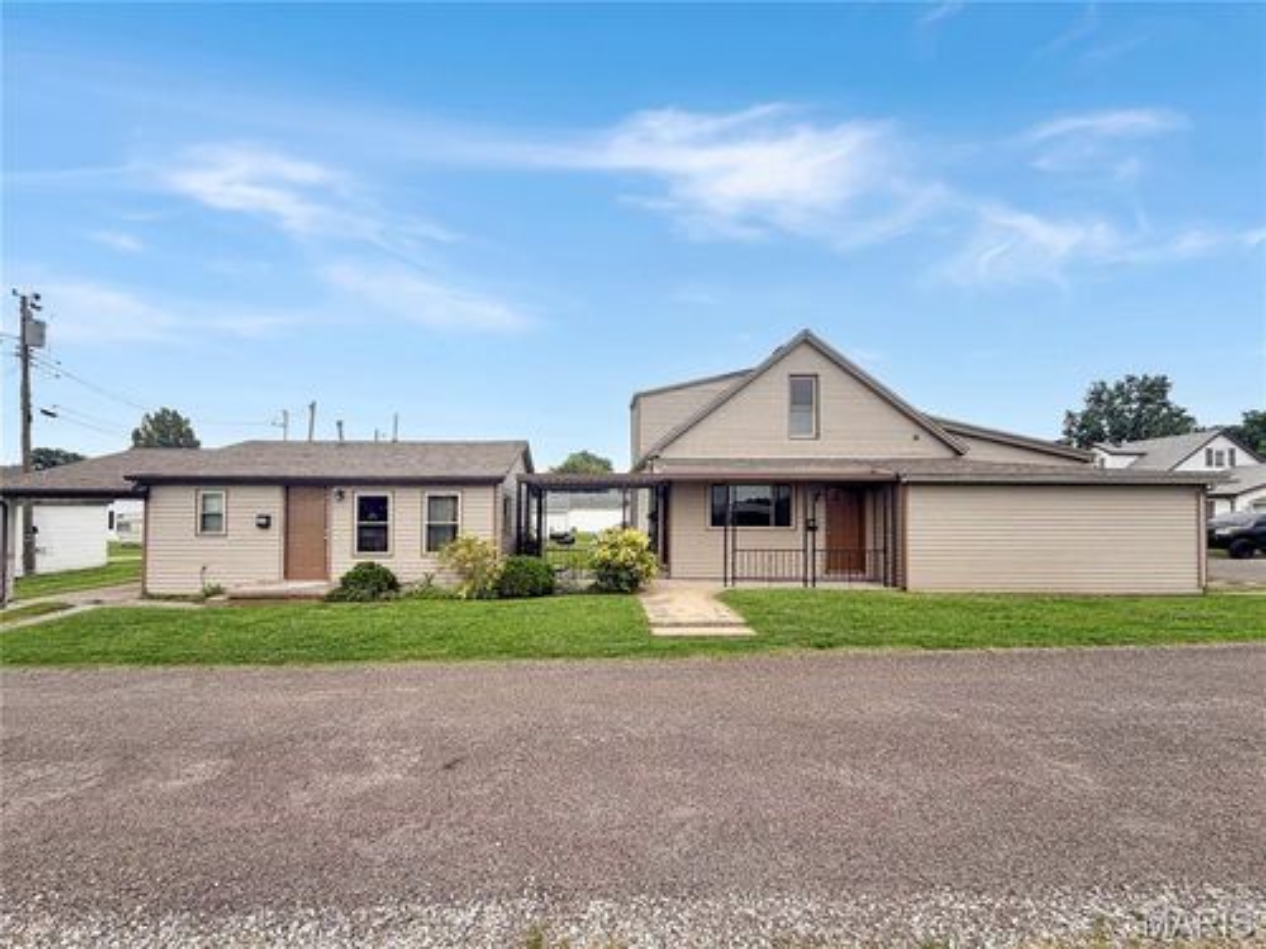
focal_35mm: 14
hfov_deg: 102.1
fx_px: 512
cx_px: 633
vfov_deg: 85.7
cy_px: 474
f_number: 2.2
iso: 20
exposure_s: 1/864
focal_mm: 2.22
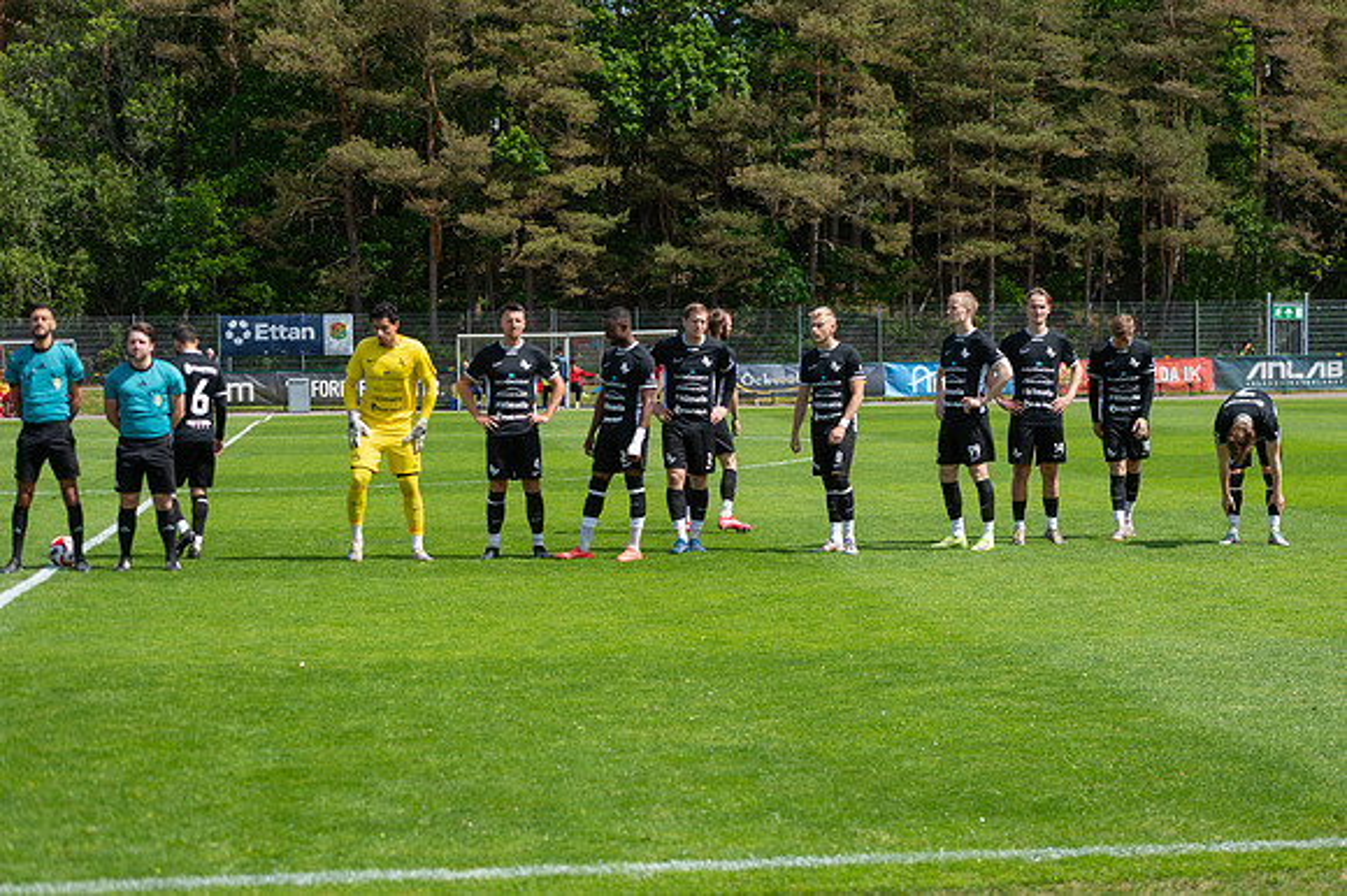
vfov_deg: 18.9
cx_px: 674
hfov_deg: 28.0
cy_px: 448
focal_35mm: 72
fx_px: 2697
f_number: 4
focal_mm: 70
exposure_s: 1/1600
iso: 200
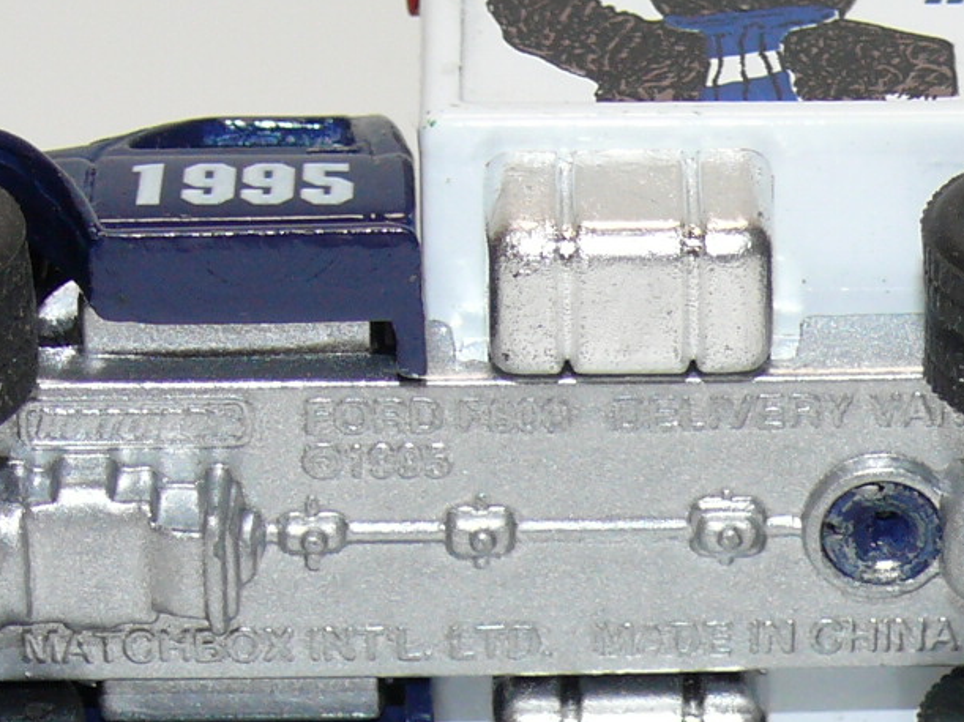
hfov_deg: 8.7
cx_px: 697
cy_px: 363
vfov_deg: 6.5
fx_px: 6348
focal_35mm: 228
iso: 100
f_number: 4
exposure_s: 1/30
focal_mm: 12.3
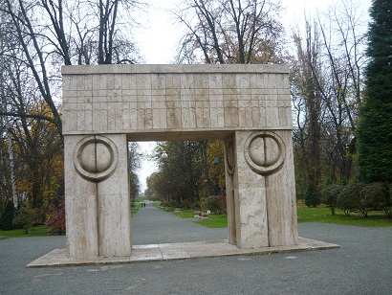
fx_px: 374
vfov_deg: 43.0
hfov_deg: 55.3
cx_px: 196
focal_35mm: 33
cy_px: 148
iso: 100
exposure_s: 1/40
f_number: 2.8
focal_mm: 5.5
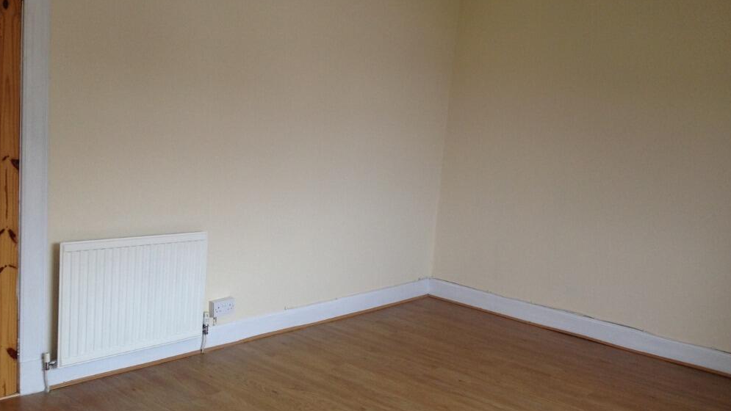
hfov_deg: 54.0
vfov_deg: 32.0
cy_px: 227
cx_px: 365
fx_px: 717
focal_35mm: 37
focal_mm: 4.12
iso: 100
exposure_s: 1/20
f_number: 2.4
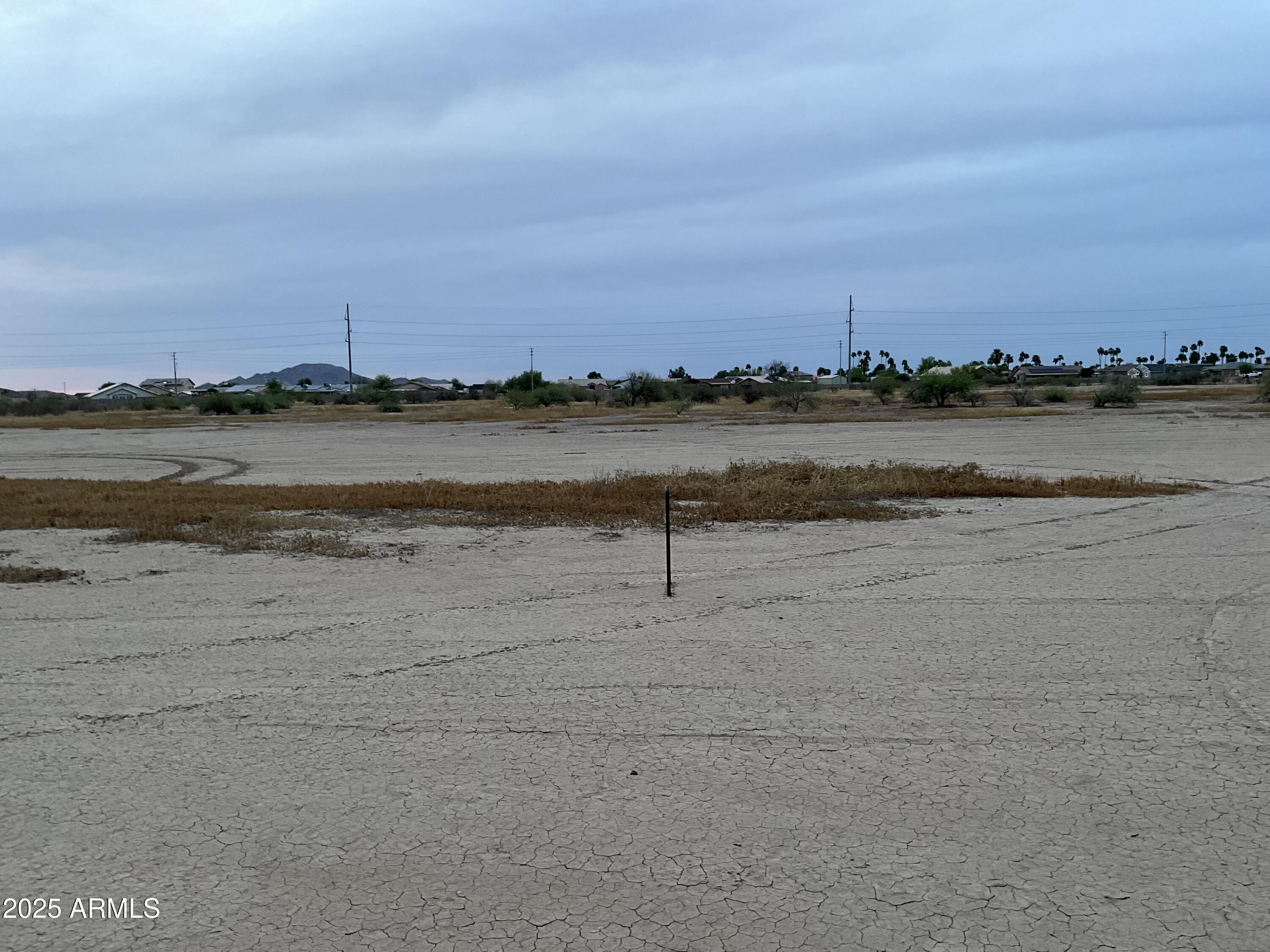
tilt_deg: -4.0
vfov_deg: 48.2
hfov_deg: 61.7
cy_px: 476
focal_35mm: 29
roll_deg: +0.8
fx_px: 1064
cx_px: 635
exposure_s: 1/111
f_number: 1.8
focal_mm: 3
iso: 64
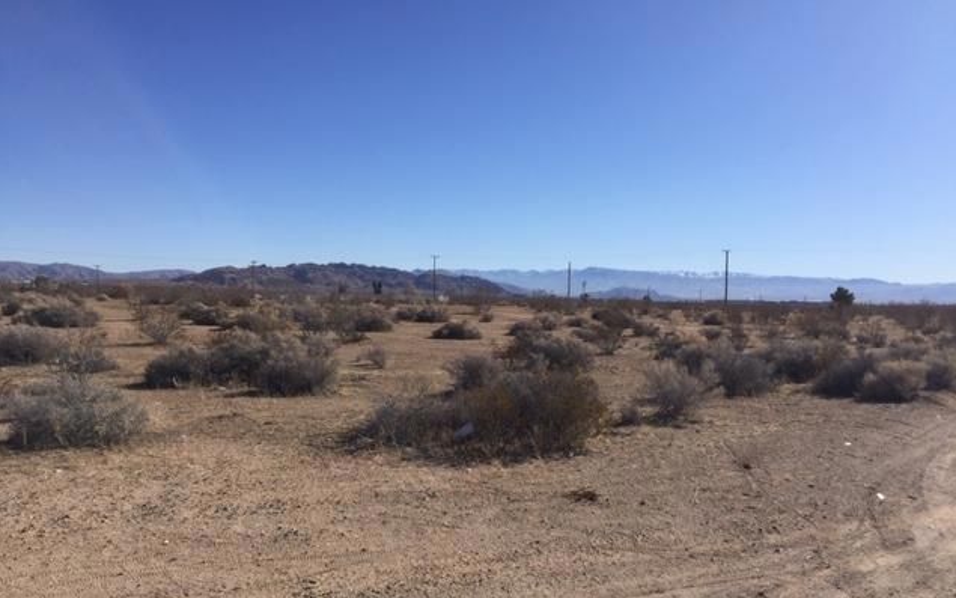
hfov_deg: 61.2
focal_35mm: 31
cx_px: 479
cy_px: 360
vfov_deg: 40.4
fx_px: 808
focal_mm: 4.15
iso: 32
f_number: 2.2
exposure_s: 1/2825
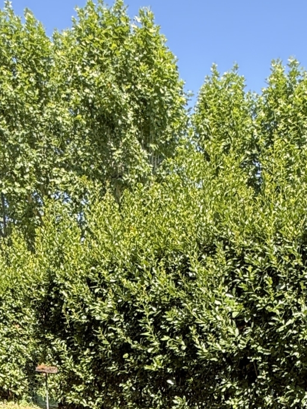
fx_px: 615
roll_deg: -2.7
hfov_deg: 28.0
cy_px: 568
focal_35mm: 52
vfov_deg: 28.2
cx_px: 188
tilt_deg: -17.4
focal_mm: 2.22
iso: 50
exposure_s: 1/241
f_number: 2.2
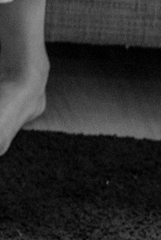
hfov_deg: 3.7
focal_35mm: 344
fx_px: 2301
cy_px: -225
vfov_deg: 5.9
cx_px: -600
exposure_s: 1/160
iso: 800
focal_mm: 35
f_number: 2.8
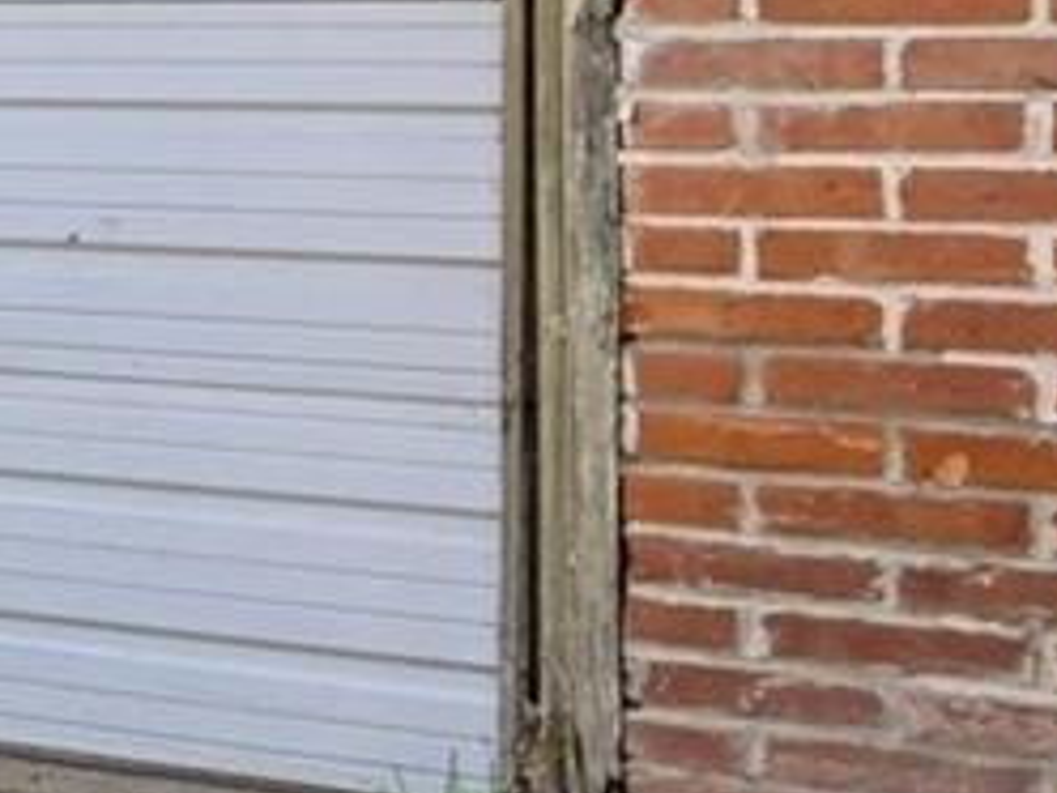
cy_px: -4
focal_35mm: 87
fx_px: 2657
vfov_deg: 16.6
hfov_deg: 11.4
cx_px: -2152
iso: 64
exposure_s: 1/60
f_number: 11
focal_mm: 14
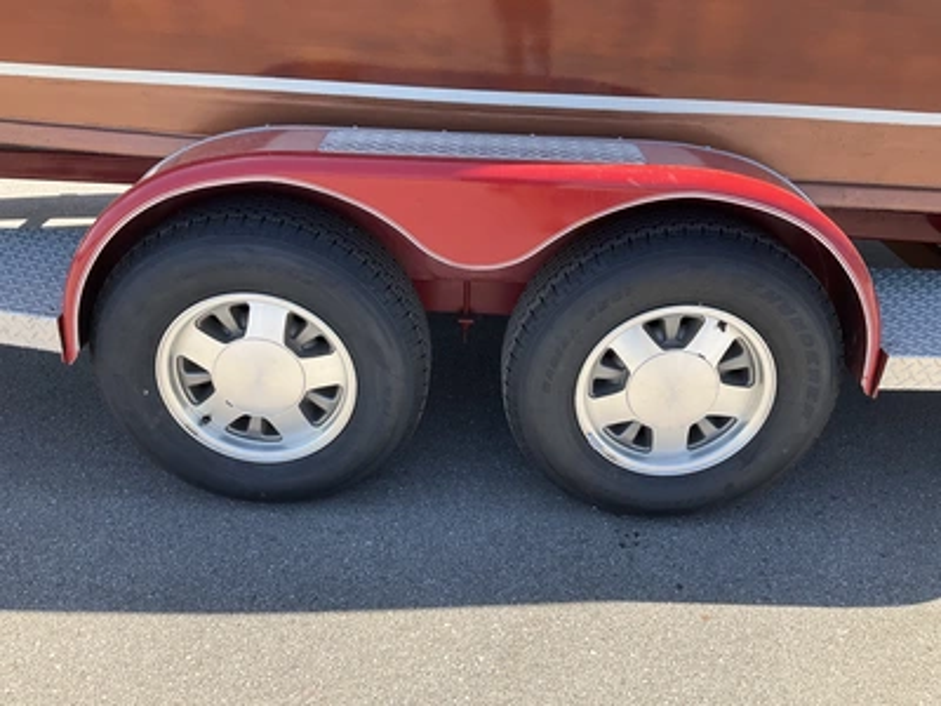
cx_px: 470
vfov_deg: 48.2
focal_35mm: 29
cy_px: 353
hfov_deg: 61.7
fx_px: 788
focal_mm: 3
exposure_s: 1/415
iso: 25
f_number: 1.8
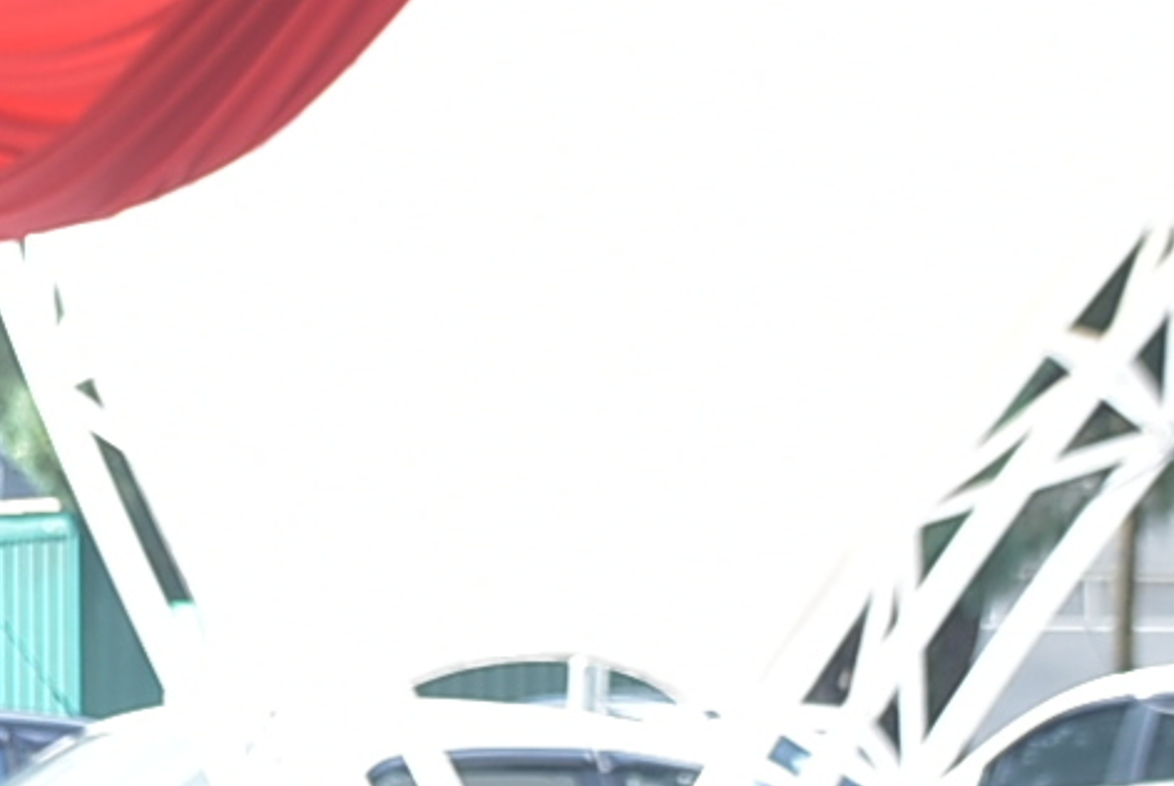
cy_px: 667
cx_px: 219
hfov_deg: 10.8
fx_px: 6204
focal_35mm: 190
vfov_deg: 7.2
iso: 160
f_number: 3.5
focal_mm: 20
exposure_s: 1/160
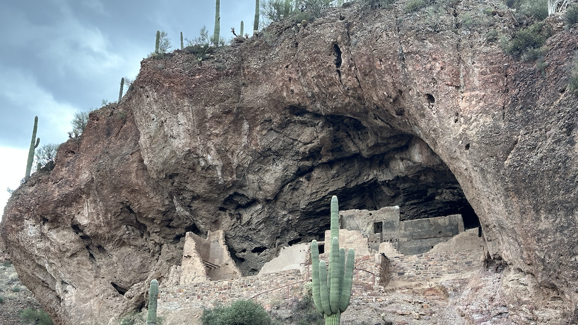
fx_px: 812
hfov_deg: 39.2
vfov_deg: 22.5
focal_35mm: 53
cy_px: 208
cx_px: 290
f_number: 1.78
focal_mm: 6.86
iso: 64
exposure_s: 1/390
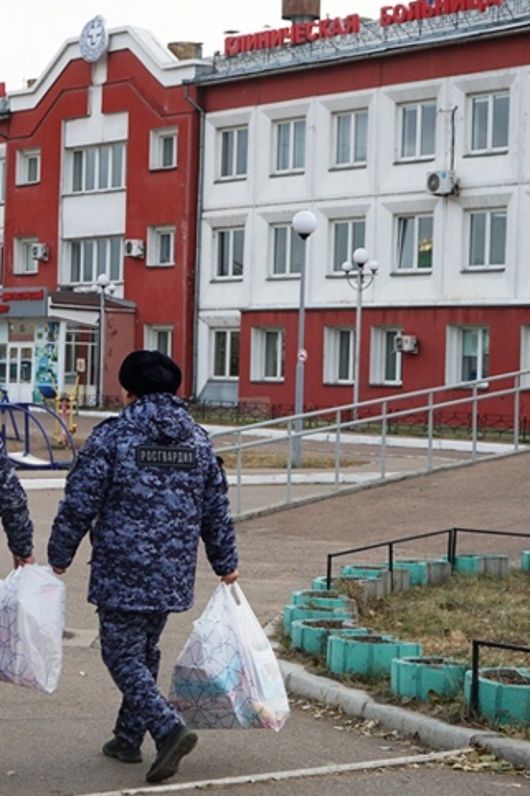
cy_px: 388
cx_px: 74
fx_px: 1856
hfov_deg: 16.1
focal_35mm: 84
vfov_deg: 24.2
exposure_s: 1/200
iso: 100
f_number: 5
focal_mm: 36
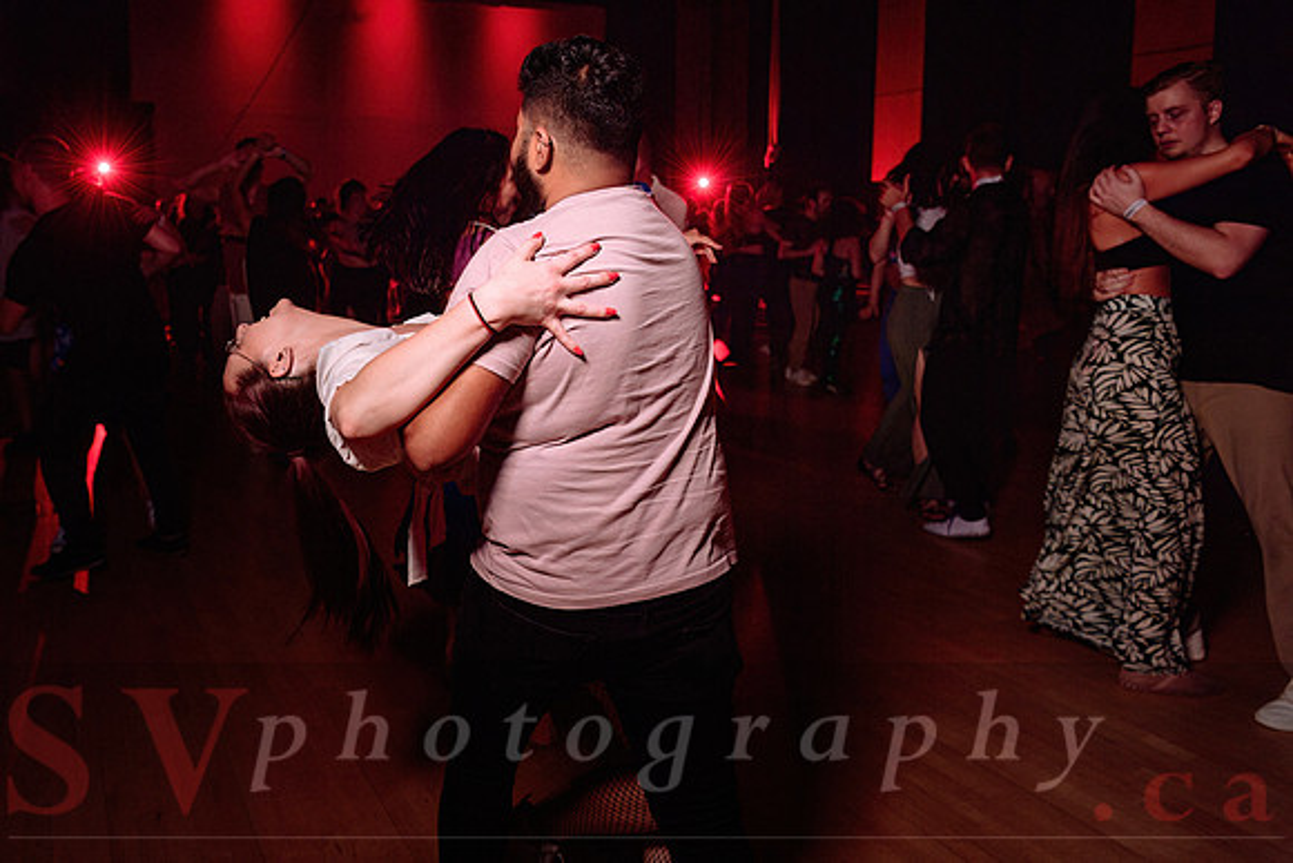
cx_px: 559
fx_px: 1119
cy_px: 368
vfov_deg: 42.1
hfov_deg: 59.8
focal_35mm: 31
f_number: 3.5
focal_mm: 27
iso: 200
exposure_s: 1/200
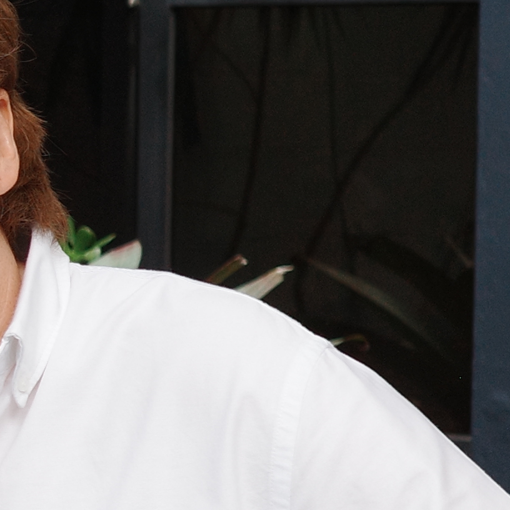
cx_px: -828
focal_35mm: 250
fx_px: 4167
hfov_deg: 6.6
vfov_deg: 7.0
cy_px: 251
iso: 200
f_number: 3.2
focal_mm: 26
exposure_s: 1/125
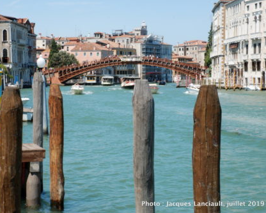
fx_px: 614
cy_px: 106
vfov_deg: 19.7
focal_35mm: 78
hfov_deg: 24.4
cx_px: 111
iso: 100
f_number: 29
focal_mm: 46
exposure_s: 1/20
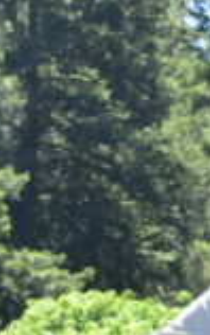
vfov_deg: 6.4
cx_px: -204
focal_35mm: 317
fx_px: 2898
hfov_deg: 4.1
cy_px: 654
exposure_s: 1/500
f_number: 8
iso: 640
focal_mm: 32
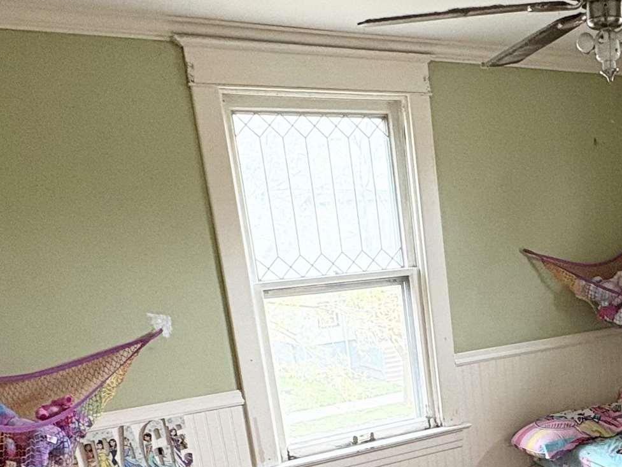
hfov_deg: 40.0
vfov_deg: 31.1
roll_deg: +3.4
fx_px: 791
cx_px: 550
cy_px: 438
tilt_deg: -15.0
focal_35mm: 44
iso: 320
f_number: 2.2
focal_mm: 2.22
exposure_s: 1/60
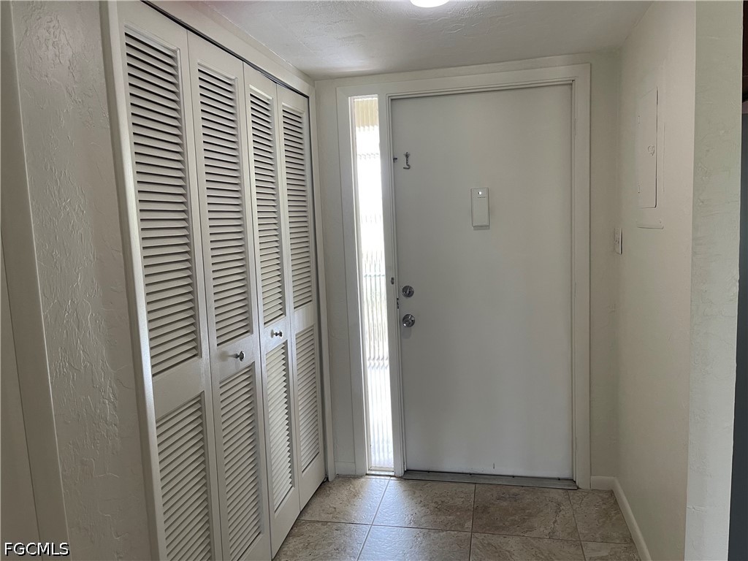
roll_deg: +2.1
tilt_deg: -7.1
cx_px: 374
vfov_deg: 54.9
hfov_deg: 69.4
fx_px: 540
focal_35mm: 25
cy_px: 280
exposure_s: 1/60
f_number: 1.6
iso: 80
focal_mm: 5.1
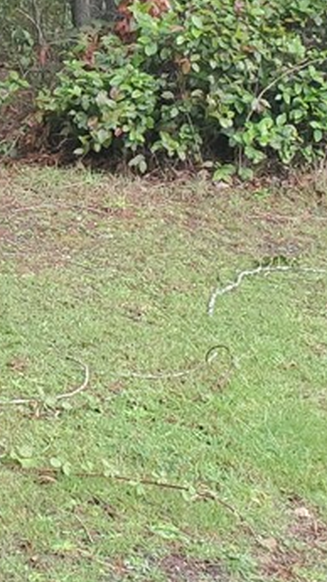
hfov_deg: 12.8
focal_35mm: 84
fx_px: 1295
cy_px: 46
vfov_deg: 24.5
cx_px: -295
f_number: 2.4
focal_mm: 4.3
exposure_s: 1/39
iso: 200
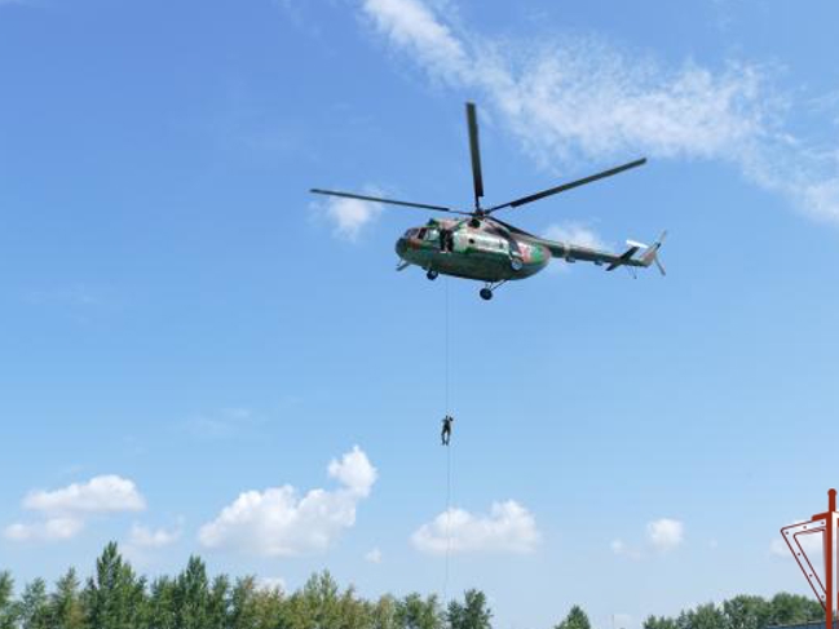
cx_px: 427
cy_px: 318
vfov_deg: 36.0
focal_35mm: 40
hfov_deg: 46.8
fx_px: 970
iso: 125
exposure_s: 1/1600
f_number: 4
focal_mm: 13.16
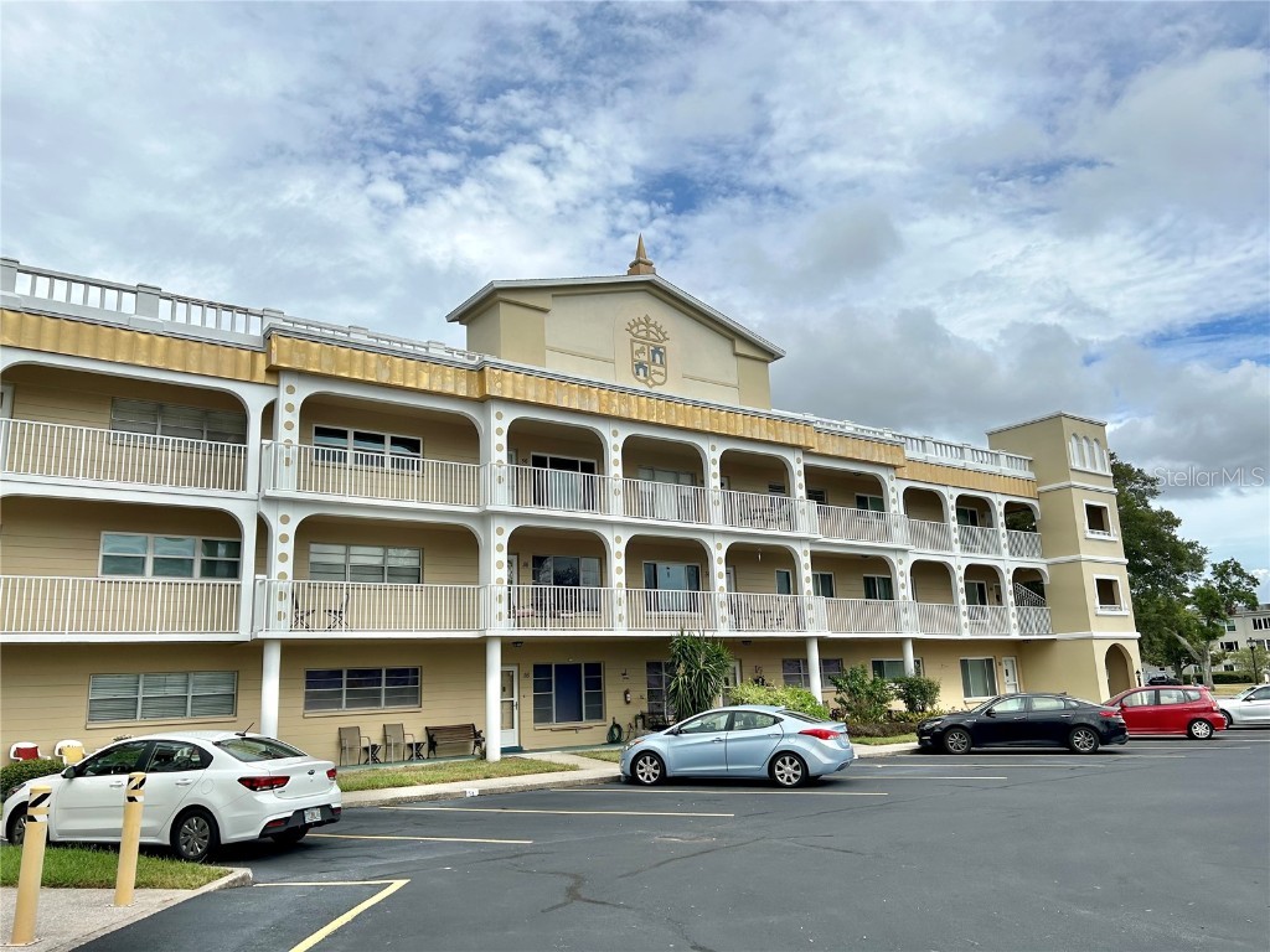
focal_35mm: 26
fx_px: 954
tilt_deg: +12.7
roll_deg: +2.0
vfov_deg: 53.1
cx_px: 635
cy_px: 476
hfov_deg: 67.3
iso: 50
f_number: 1.5
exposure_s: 1/5587
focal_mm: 5.7
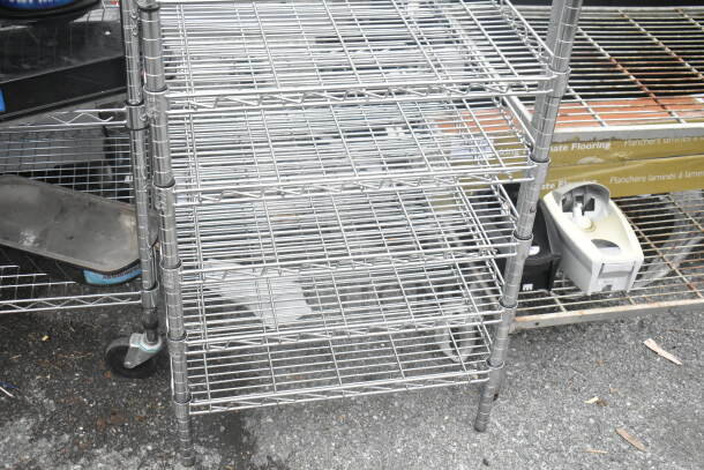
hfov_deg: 43.6
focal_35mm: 45
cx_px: 352
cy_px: 235
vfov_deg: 29.9
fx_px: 880
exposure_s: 1/4000
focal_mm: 30
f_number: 4.2
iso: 2800
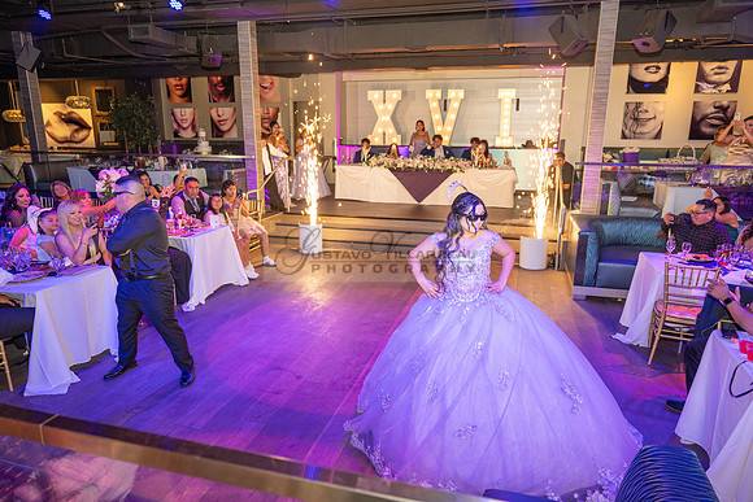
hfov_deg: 73.7
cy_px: 251
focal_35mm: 24
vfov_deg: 53.2
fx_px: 502
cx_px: 376
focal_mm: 24
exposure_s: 1/125
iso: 1000
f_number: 3.5
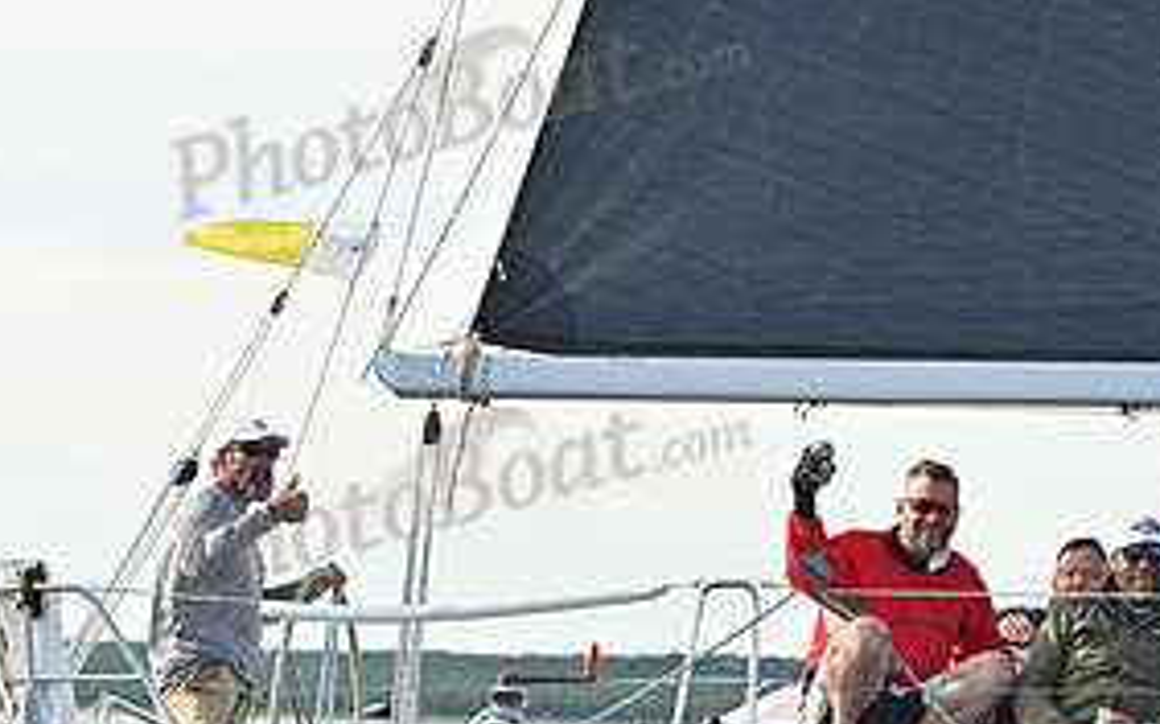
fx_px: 6952
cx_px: 967
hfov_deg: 9.5
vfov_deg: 6.0
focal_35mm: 220
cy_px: 648
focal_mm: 105
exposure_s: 1/1250
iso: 320
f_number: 4
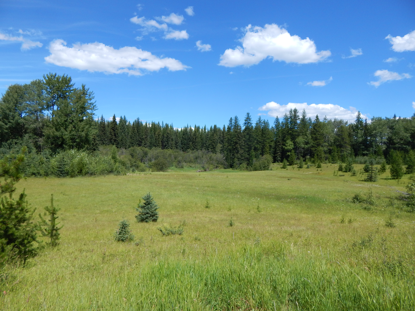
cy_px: 156
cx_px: 208
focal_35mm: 22
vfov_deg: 61.1
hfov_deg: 76.4
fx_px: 264
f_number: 6
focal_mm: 4
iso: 125
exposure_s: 1/500
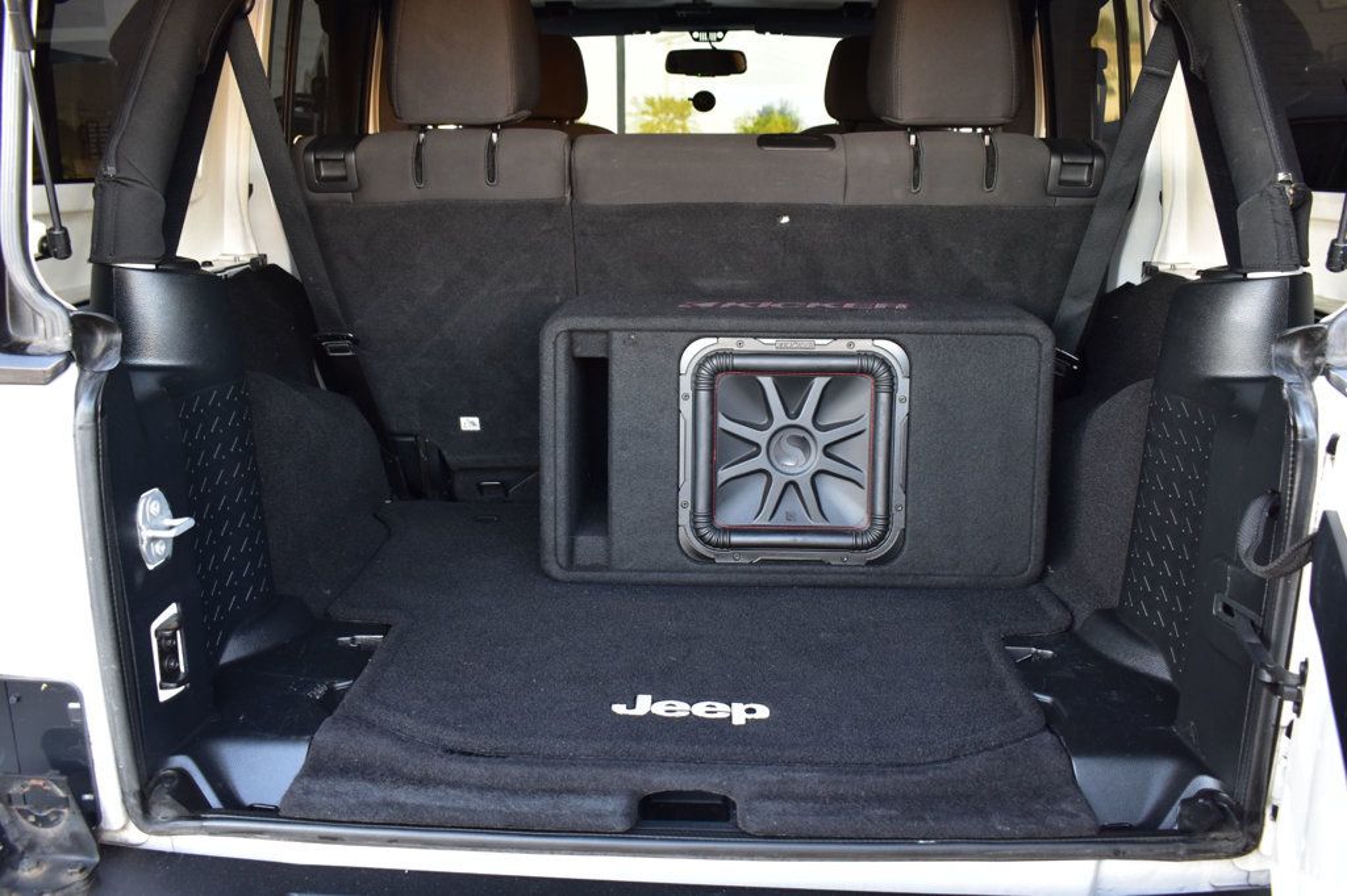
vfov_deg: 43.6
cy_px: 448
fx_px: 1122
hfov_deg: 61.9
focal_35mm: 30
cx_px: 674
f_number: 6.3
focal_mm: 20
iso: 400
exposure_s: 1/15
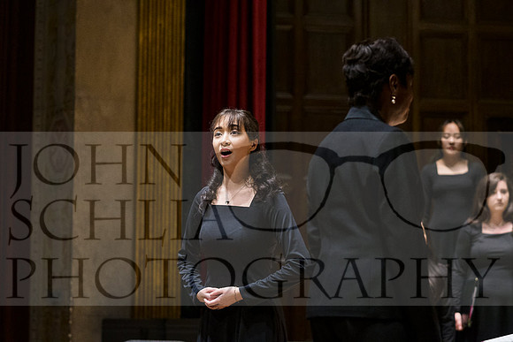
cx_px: 256
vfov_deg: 11.9
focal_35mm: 115
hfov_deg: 17.8
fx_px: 1639
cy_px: 171
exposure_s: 1/800
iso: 1600
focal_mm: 77
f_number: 2.8
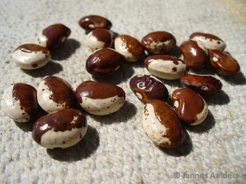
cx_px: 123
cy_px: 92
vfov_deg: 38.7
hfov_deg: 50.1
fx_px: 263
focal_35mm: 37
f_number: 5.6
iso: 80
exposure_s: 1/640
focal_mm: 6.1
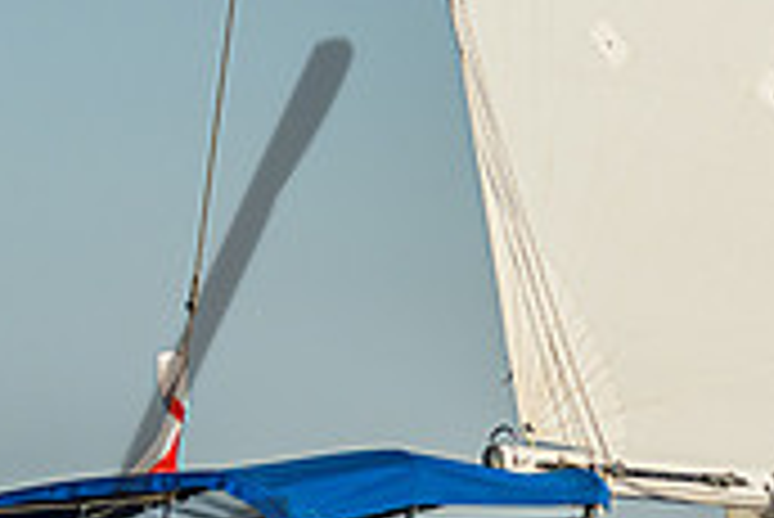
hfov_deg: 4.1
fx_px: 10716
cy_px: 623
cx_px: 1026
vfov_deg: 2.8
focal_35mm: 498
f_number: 5.6
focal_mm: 115
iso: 400
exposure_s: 1/5000
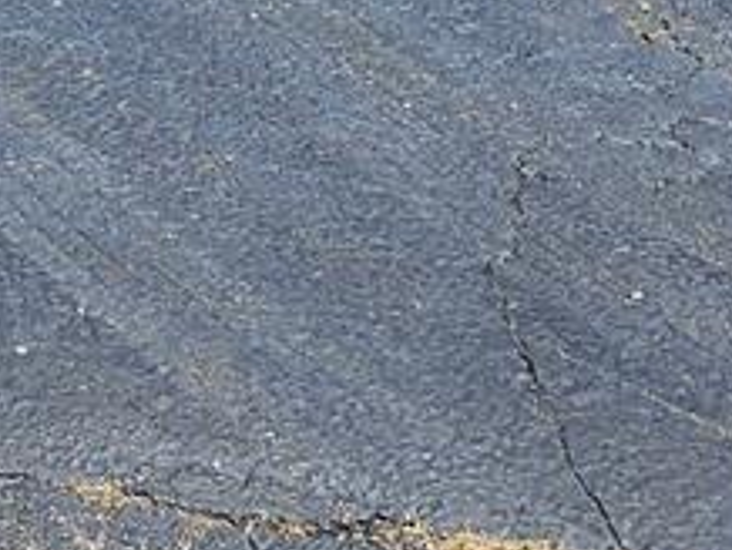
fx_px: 2286
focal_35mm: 108
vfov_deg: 11.7
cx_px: -379
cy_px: -684
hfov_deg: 16.5
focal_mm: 6.3
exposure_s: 1/582
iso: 10
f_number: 1.7
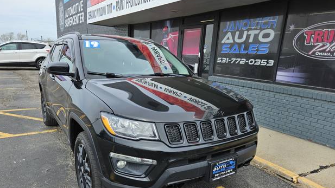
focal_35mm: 26
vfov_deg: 44.3
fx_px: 231
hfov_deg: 71.9
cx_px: 169
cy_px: 107
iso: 25
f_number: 1.8
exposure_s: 1/866
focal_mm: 5.4
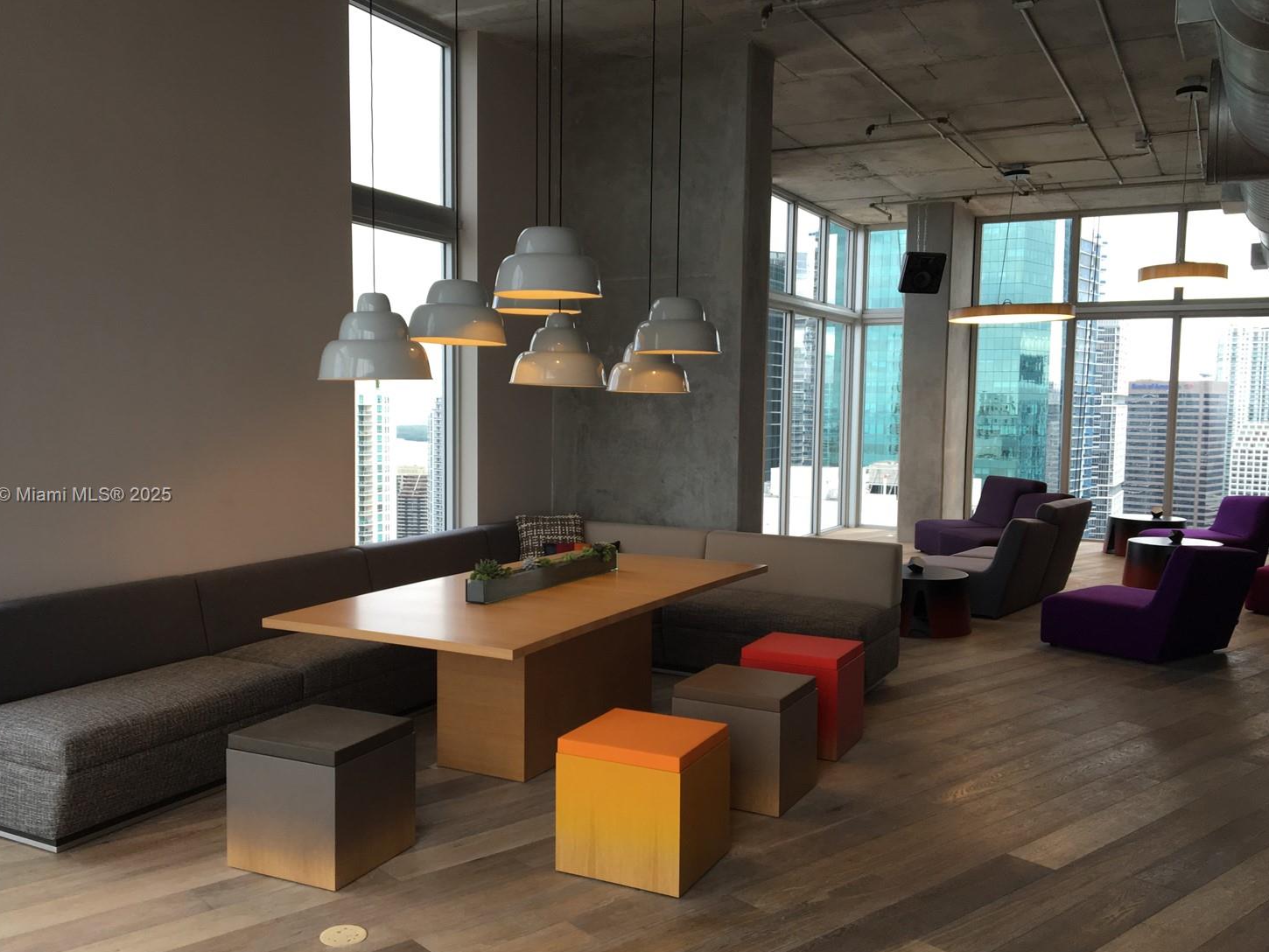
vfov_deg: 44.2
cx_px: 592
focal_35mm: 32
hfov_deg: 56.8
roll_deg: -0.4
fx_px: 1173
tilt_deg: -4.1
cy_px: 496
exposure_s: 1/120
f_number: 2.2
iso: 40
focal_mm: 4.15
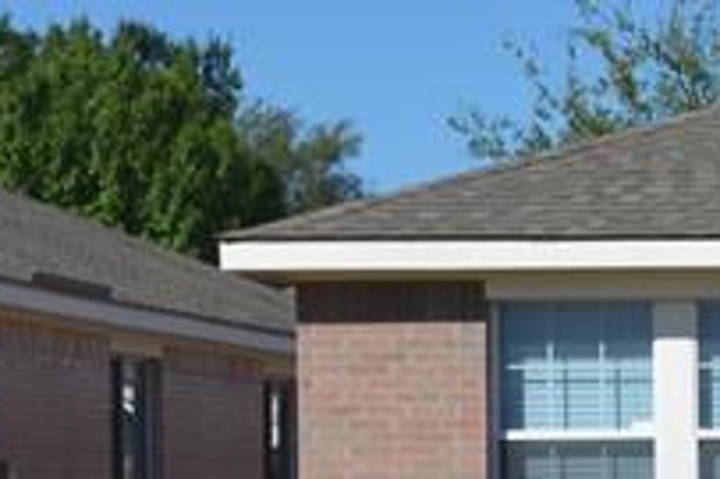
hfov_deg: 10.5
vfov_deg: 7.5
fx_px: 3617
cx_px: 1422
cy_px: 522
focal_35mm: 181
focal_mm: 24
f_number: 9
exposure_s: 1/320
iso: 100
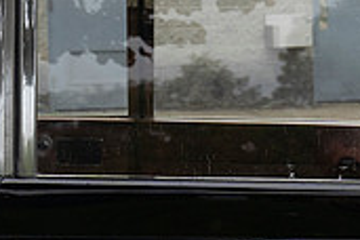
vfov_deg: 7.2
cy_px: 355
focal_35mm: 187
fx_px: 1870
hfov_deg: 10.9
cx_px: 311
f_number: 5.6
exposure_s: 1/500
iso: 200
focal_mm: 33
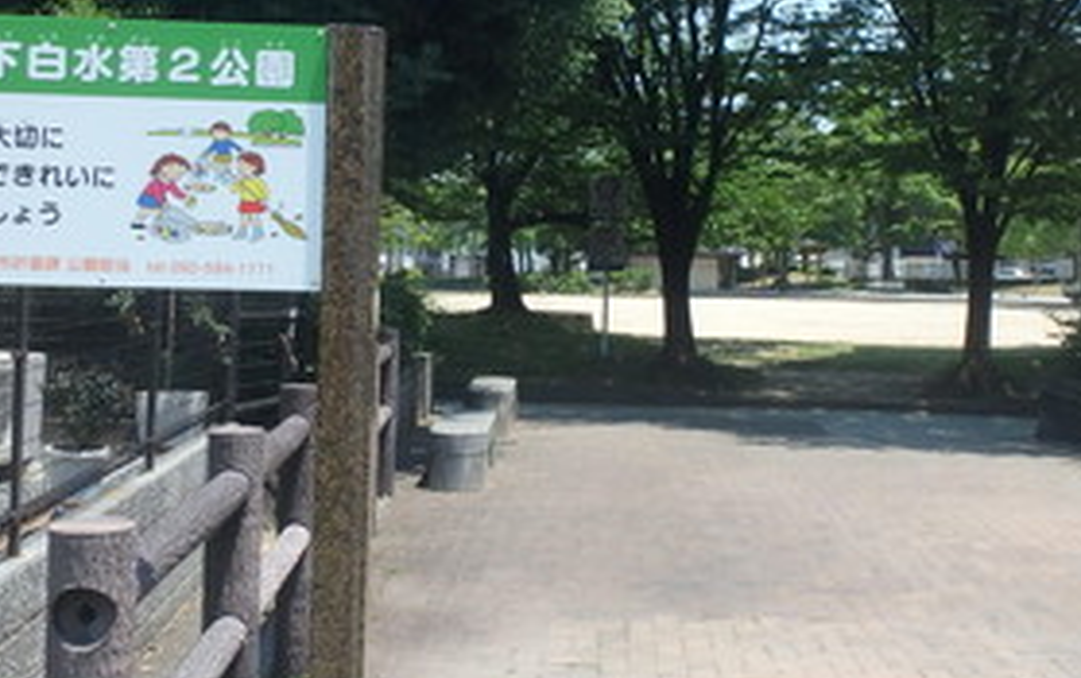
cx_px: 674
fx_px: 1504
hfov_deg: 39.3
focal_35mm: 51
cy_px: 240
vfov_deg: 25.3
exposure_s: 1/800
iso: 125
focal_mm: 3.7
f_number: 3.5
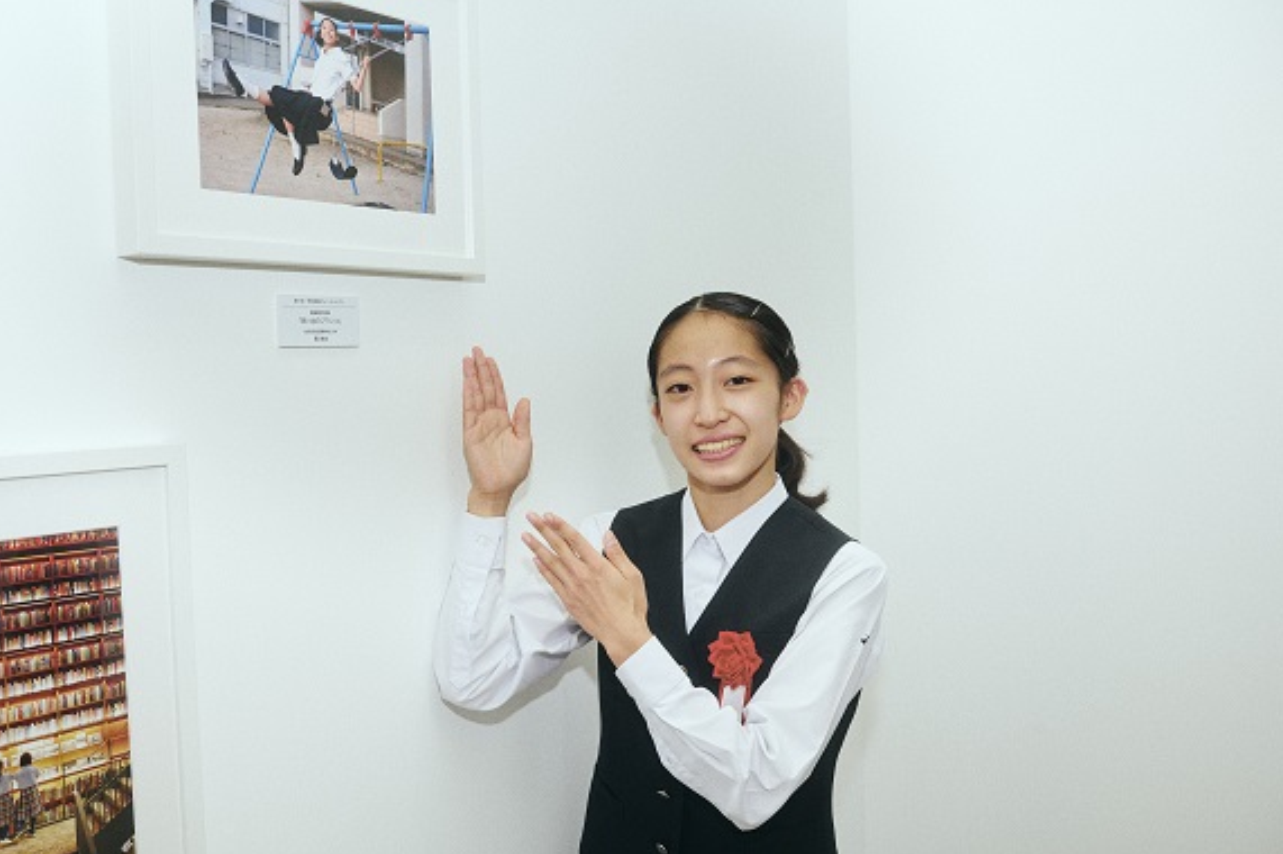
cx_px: 586
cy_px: 443
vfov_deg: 39.3
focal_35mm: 34
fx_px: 1196
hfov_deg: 56.4
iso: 400
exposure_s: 1/200
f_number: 8
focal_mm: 29.5
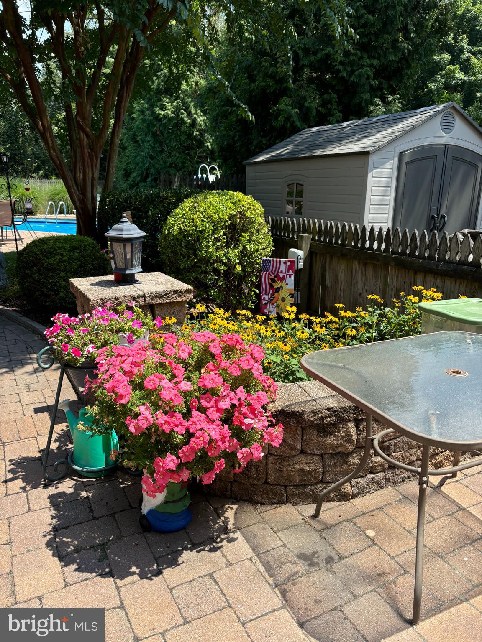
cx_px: 241
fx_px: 483
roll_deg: -1.5
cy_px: 321
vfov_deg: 67.3
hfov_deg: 53.1
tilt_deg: -15.9
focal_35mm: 26
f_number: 1.6
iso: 50
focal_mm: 5.96
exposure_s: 1/1458
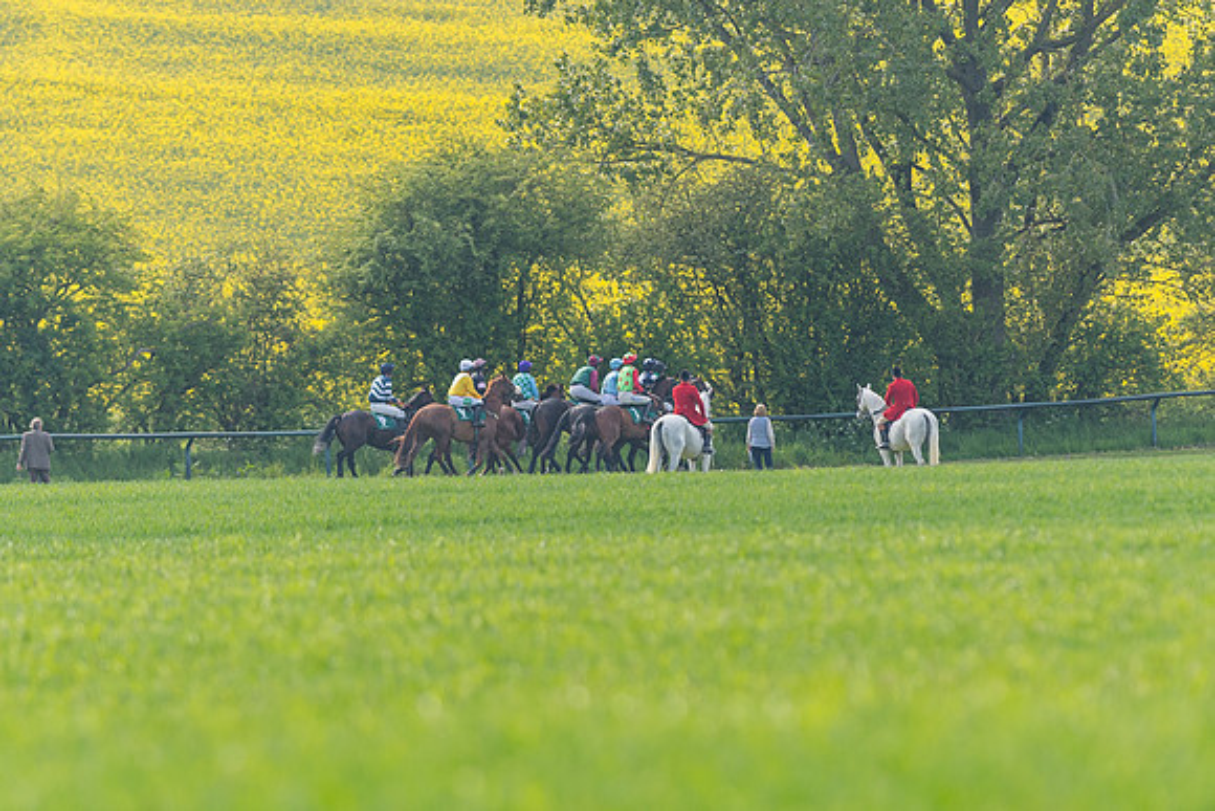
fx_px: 18545
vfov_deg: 2.5
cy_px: 376
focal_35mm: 549
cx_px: 611
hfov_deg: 3.8
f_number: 5
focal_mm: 300
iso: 400
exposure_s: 1/2500
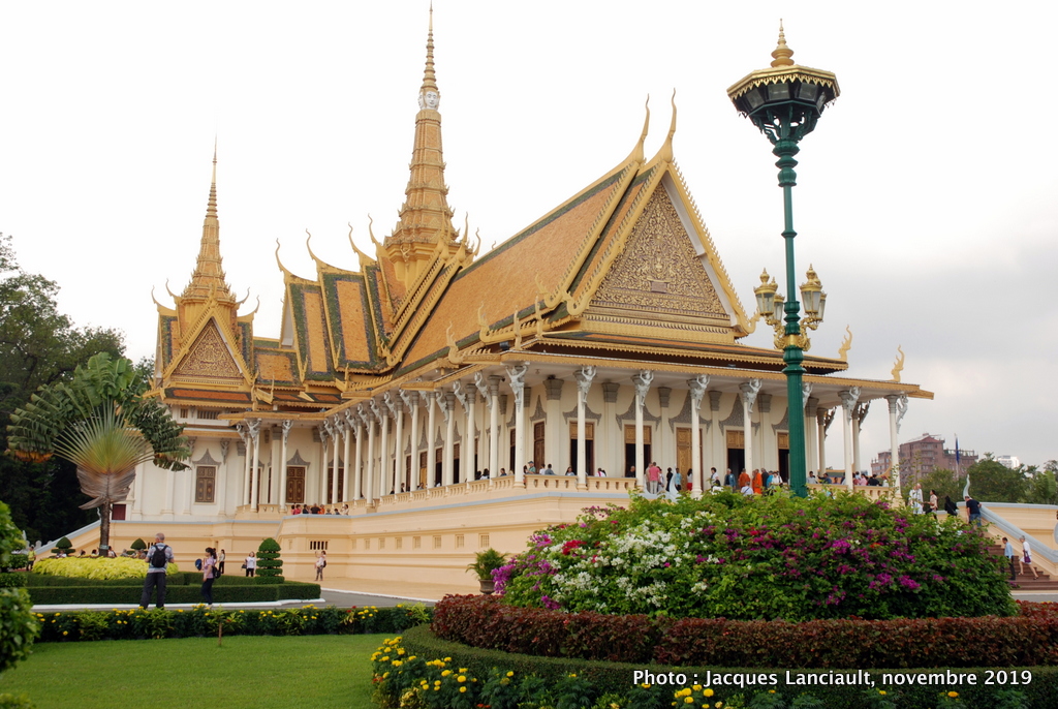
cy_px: 354
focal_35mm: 38
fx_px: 1104
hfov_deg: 51.2
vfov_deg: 35.6
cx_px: 529
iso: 100
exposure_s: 1/60
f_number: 11
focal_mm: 25
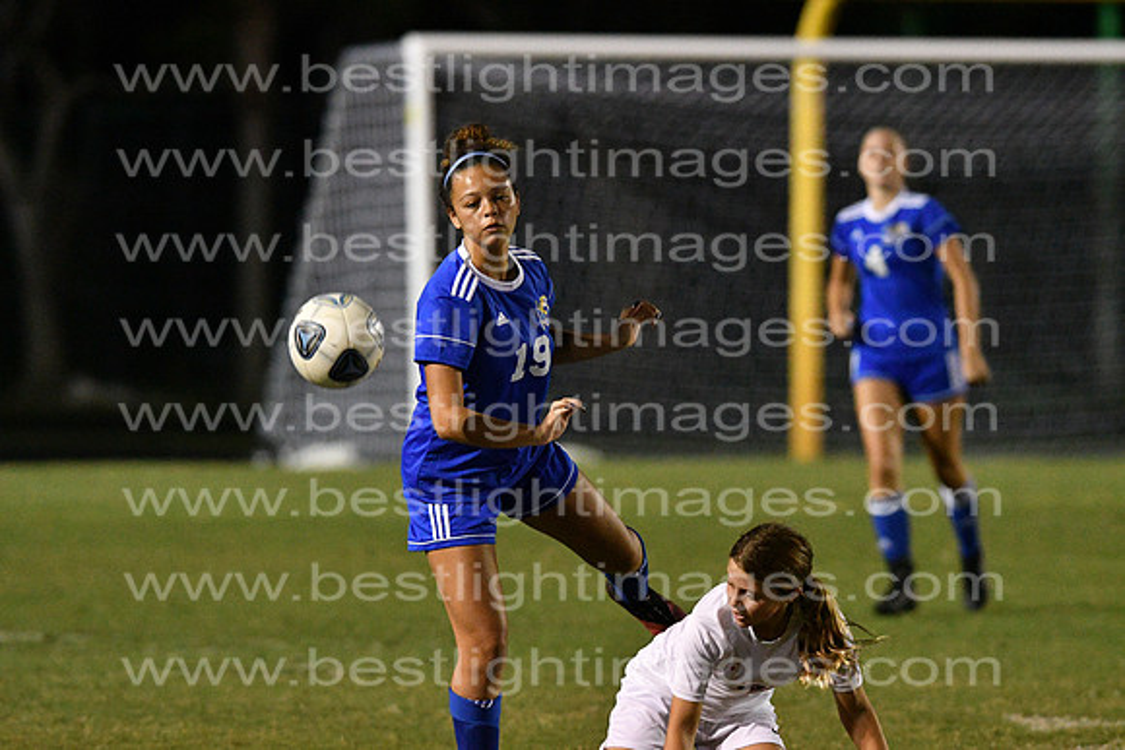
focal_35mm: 450
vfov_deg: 3.1
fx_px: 14065
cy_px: 375
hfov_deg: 4.6
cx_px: 562
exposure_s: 1/640
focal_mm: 300
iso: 10000
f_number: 3.5
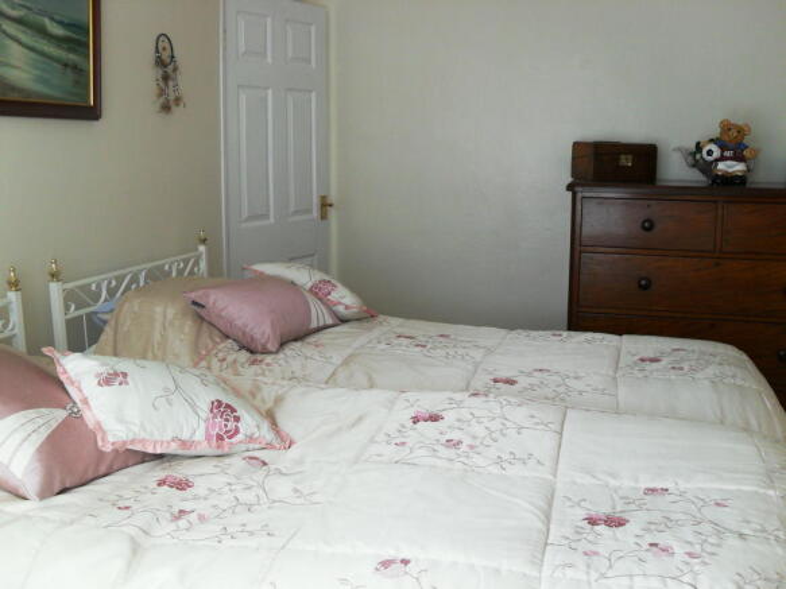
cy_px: 294
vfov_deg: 40.7
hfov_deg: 52.6
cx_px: 393
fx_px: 795
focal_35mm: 35
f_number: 2.8
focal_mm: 6.2
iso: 100
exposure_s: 1/125
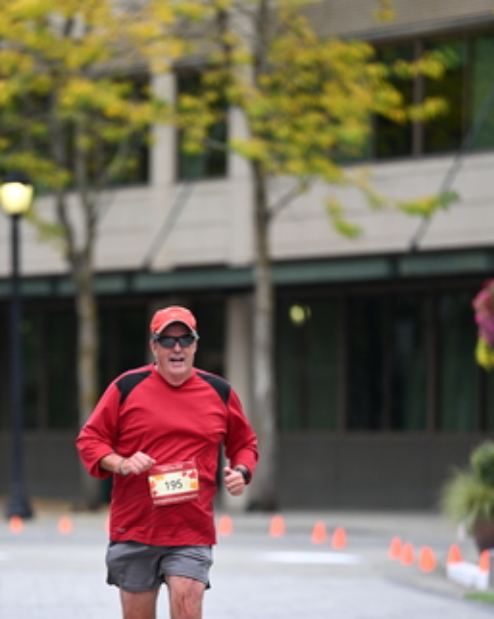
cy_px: 458
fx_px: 5875
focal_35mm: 321
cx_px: 161
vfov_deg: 6.0
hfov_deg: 4.8
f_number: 2.8
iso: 640
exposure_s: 1/1600
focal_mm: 200
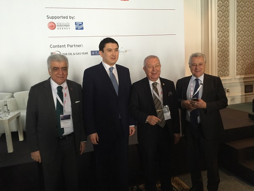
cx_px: 127
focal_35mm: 29
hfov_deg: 61.7
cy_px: 96
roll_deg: +2.7
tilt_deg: -8.2
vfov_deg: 48.2
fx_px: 213
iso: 100
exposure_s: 1/10
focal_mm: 4.15
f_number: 2.2
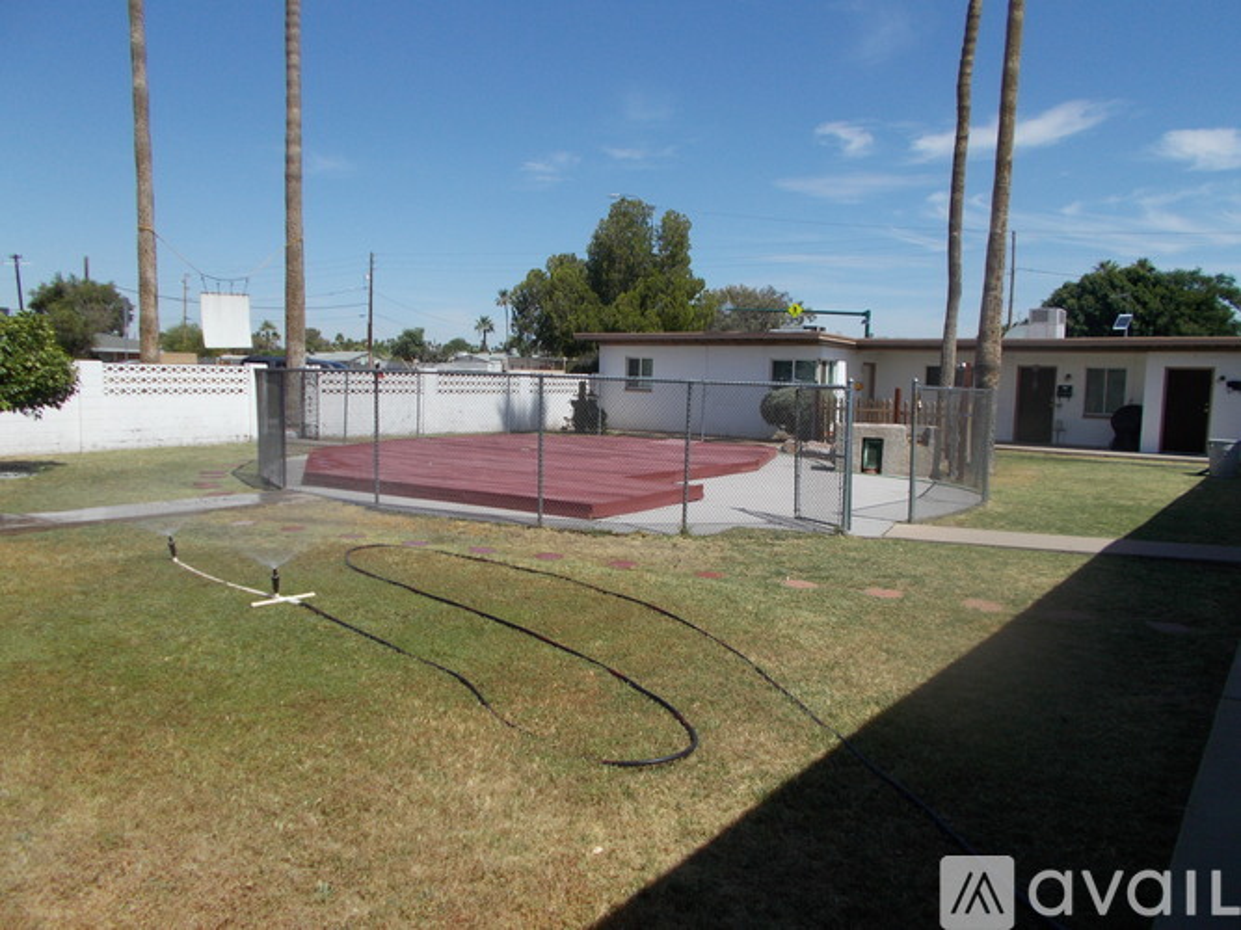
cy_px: 465
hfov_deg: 67.3
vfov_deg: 53.0
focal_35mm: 26
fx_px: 932
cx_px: 620
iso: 80
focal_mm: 4.6
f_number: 8
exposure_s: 1/200
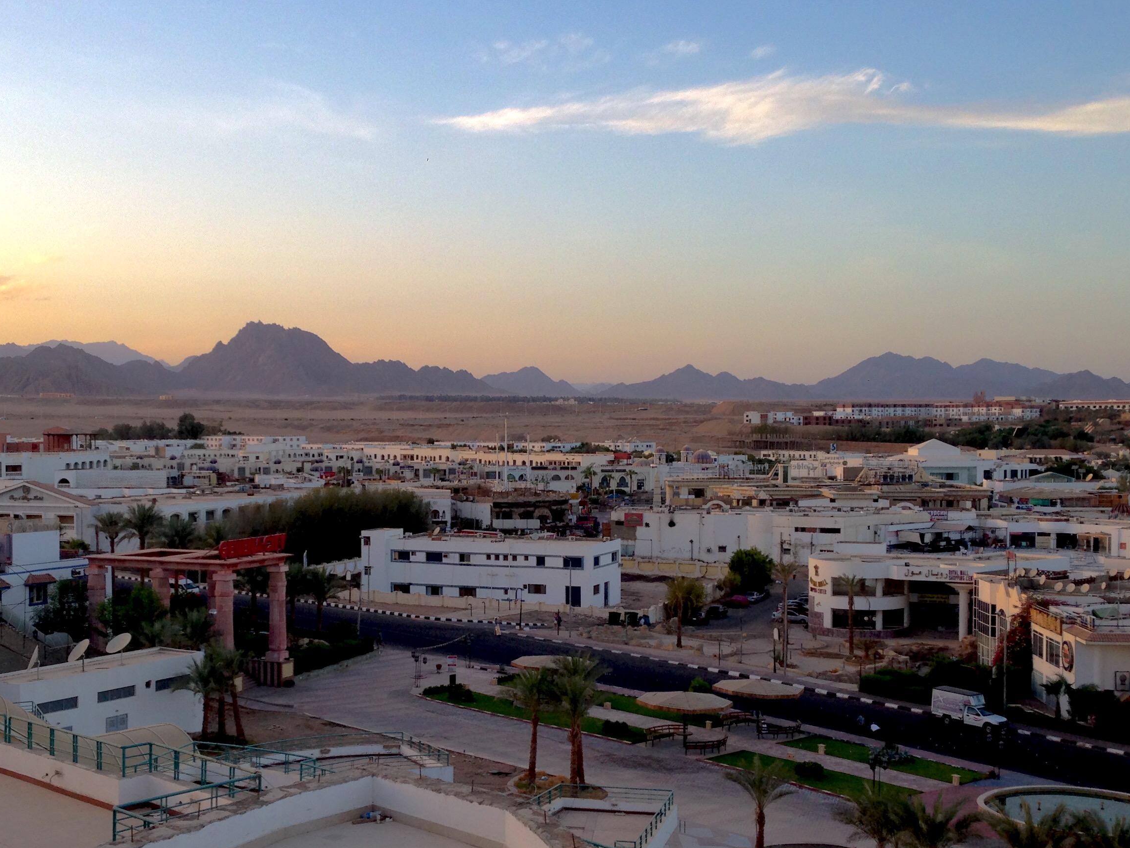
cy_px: 469
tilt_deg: -1.4
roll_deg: +0.5
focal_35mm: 47
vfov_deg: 30.9
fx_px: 1534
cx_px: 439
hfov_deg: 40.2
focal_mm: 4.12
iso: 50
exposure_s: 1/215
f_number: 2.4
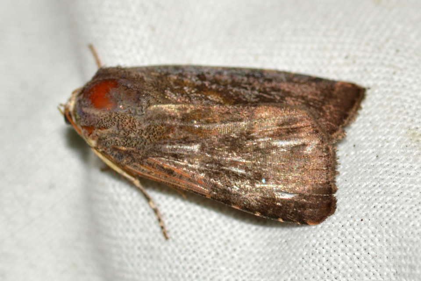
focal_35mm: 150
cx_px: 210
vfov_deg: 9.1
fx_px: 1754
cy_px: 140
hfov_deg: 13.7
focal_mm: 100
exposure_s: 1/200
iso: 100
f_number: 13
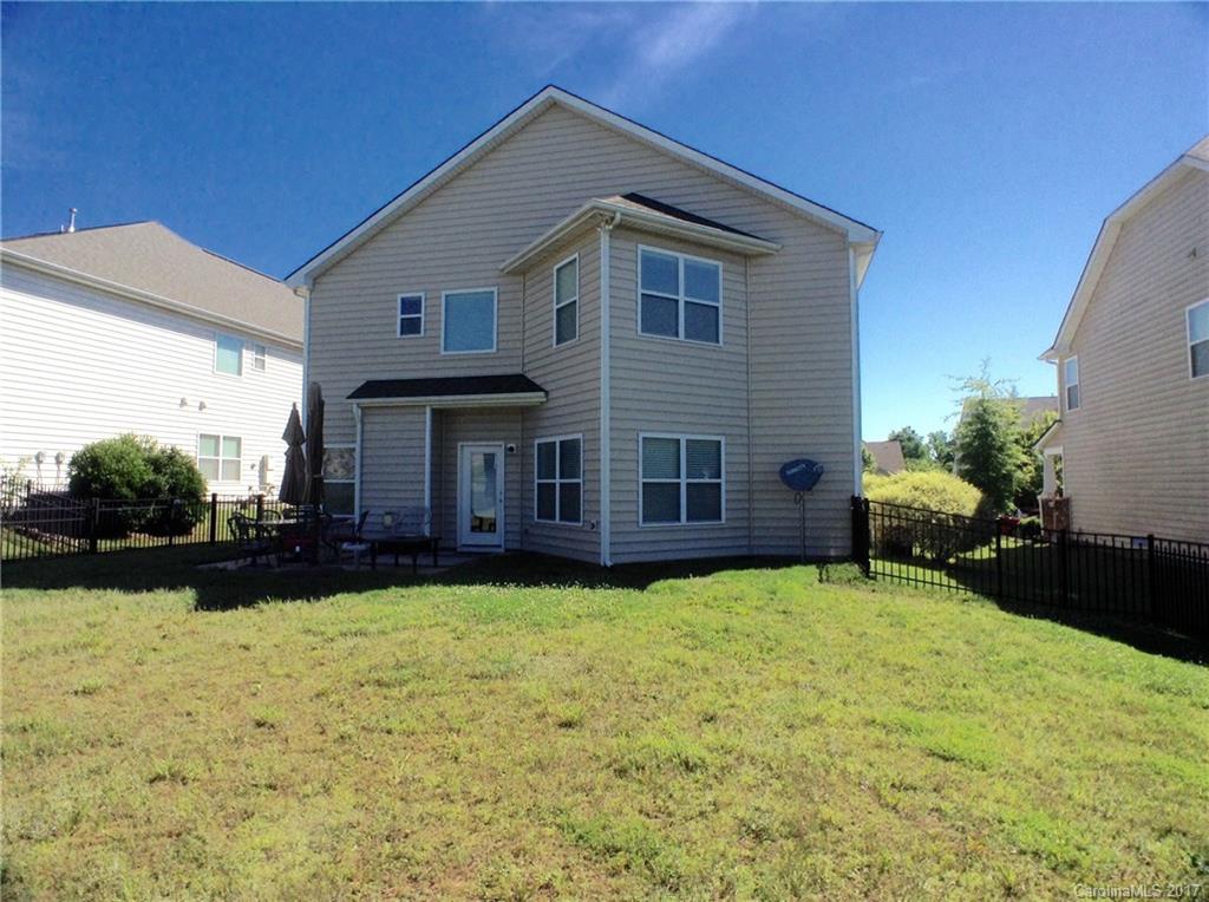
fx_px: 1150
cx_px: 604
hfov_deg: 55.4
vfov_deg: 42.8
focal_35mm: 33
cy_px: 451
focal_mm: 3.3
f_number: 2.4
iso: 25
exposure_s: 1/1412
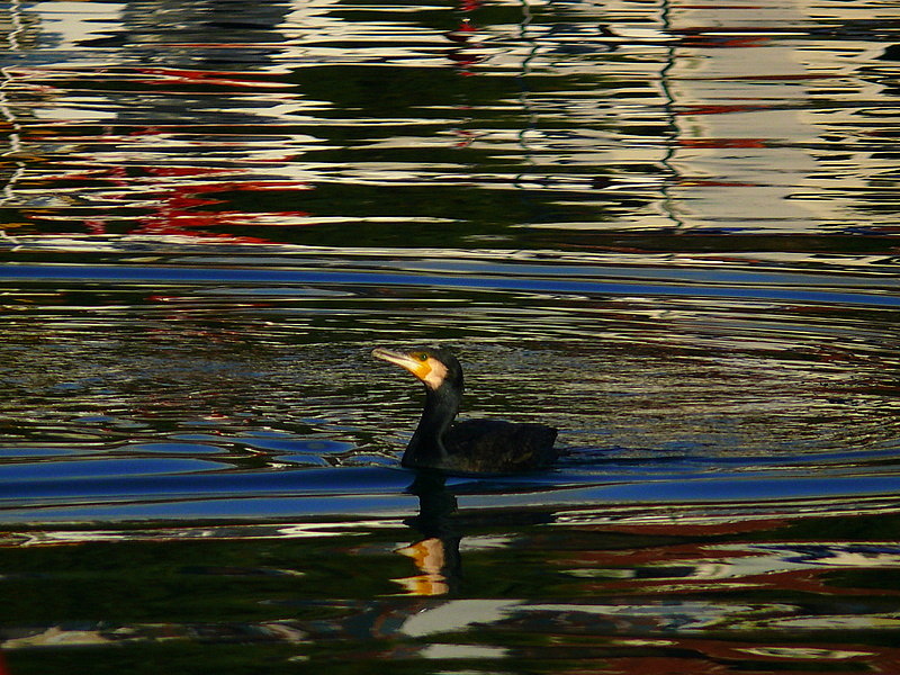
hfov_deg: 4.7
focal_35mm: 420
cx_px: 450
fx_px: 10920
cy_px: 338
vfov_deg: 3.5
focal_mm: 88.8
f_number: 3.7
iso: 100
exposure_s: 1/640
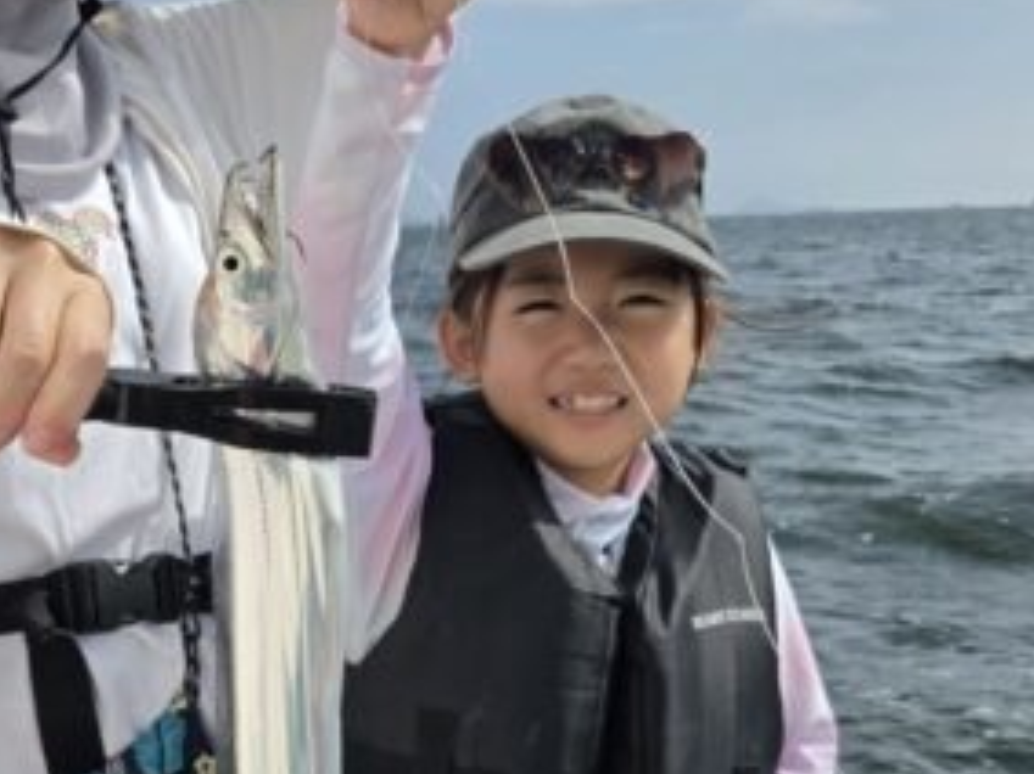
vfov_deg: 27.4
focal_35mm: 52
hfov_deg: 36.4
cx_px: 336
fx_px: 1553
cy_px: 621
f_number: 1.8
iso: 80
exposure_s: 1/7595
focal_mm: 5.4
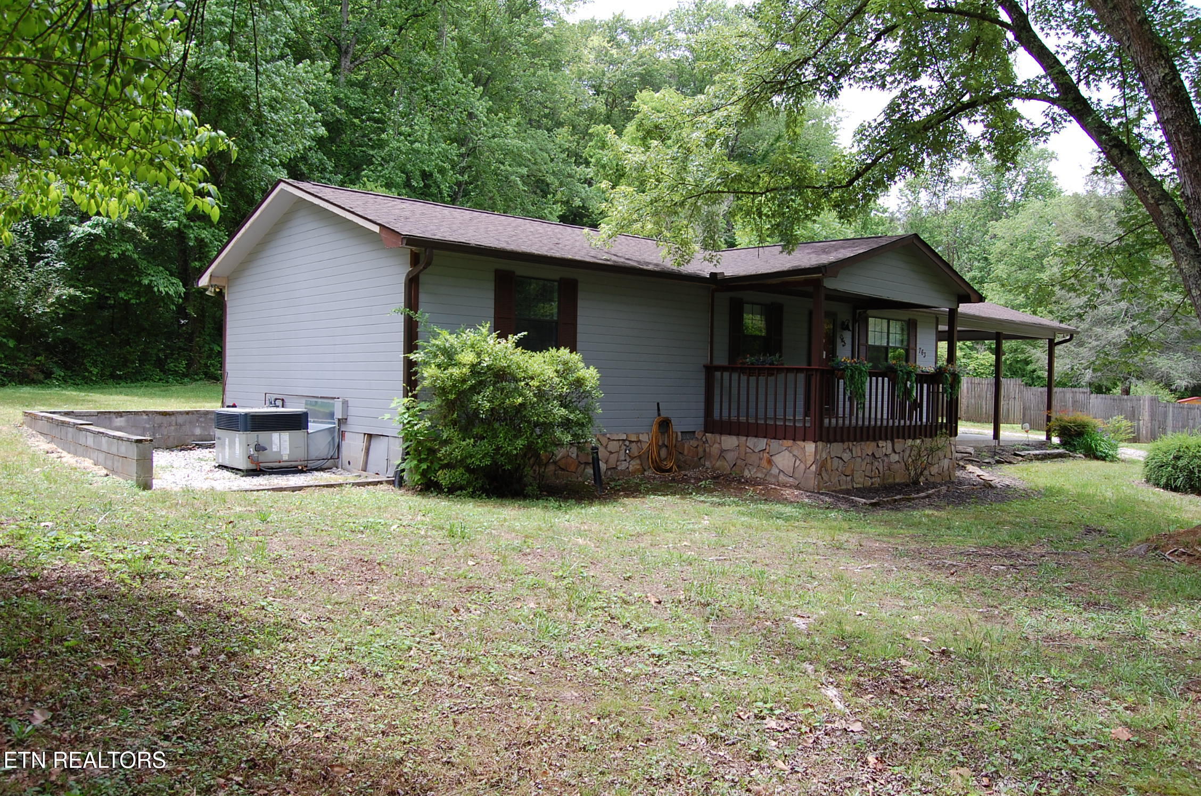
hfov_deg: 67.5
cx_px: 600
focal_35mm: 27
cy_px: 398
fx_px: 899
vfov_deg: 47.8
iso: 200
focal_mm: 18
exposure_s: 1/160
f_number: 6.3
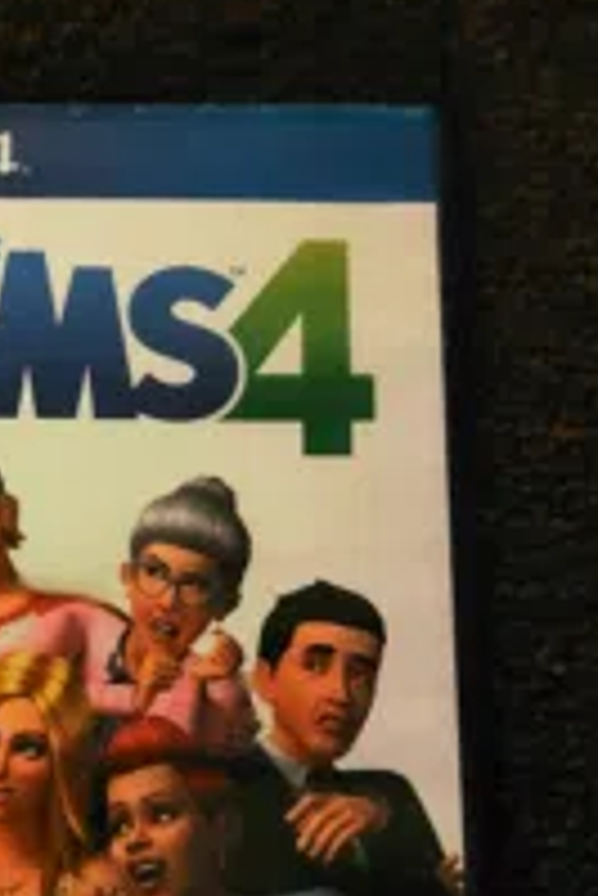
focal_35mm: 48
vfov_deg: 40.4
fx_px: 1194
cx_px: 36
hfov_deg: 26.9
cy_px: 617
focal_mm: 5.06
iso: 320
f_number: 1.8
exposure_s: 1/15
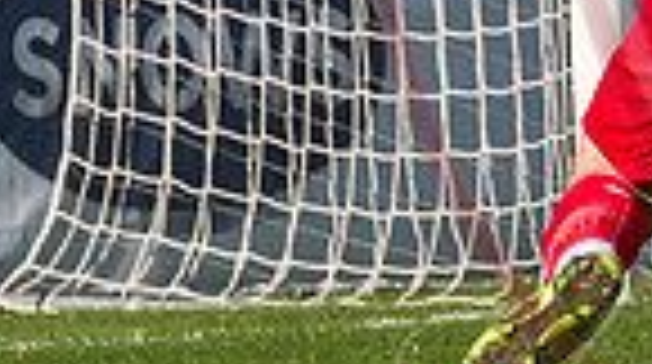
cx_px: 1297
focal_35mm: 1094
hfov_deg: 2.0
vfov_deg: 1.1
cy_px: 328
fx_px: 18882
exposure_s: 1/3200
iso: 200
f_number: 4
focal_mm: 93
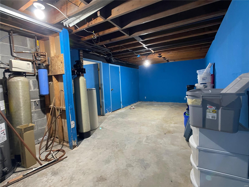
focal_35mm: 26
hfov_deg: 67.3
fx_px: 187
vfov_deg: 53.1
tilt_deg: -8.4
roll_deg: +2.8
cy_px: 94
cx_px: 124
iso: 400
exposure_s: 1/40
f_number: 1.6
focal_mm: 5.1
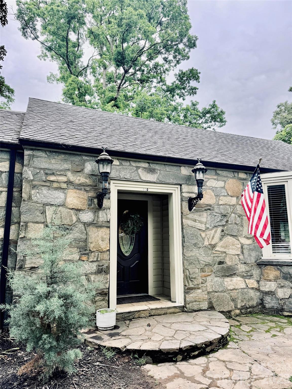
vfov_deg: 71.6
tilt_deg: +8.9
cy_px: 194
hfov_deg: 56.8
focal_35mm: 24
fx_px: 270
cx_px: 146
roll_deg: +0.9
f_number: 1.78
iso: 80
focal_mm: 6.76
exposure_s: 1/535
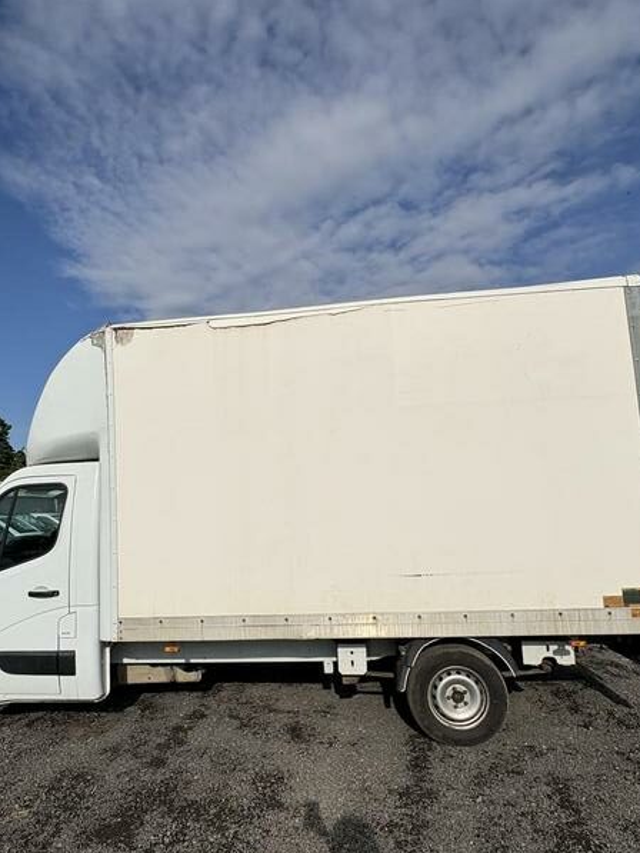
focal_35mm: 21
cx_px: 273
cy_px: 453
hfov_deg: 63.2
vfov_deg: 78.9
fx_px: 517
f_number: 2.2
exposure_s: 1/6135
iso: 32
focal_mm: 2.22
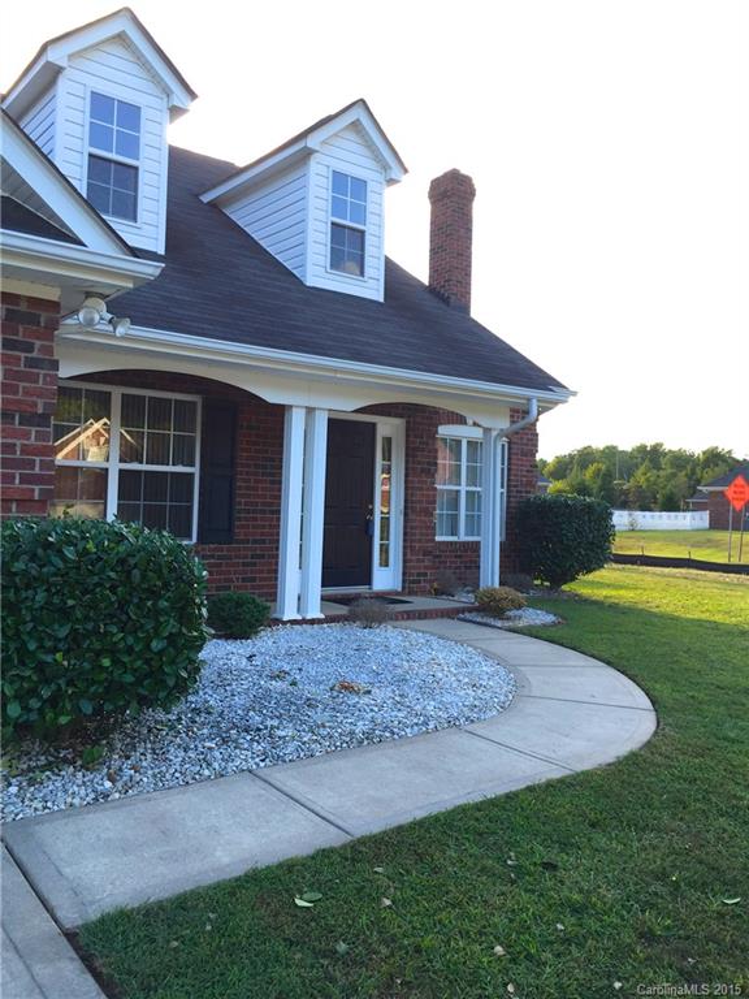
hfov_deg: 48.2
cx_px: 374
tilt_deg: +1.0
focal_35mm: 29
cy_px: 500
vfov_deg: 61.7
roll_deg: -2.4
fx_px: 837
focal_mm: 4.15
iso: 32
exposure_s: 1/163
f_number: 2.2
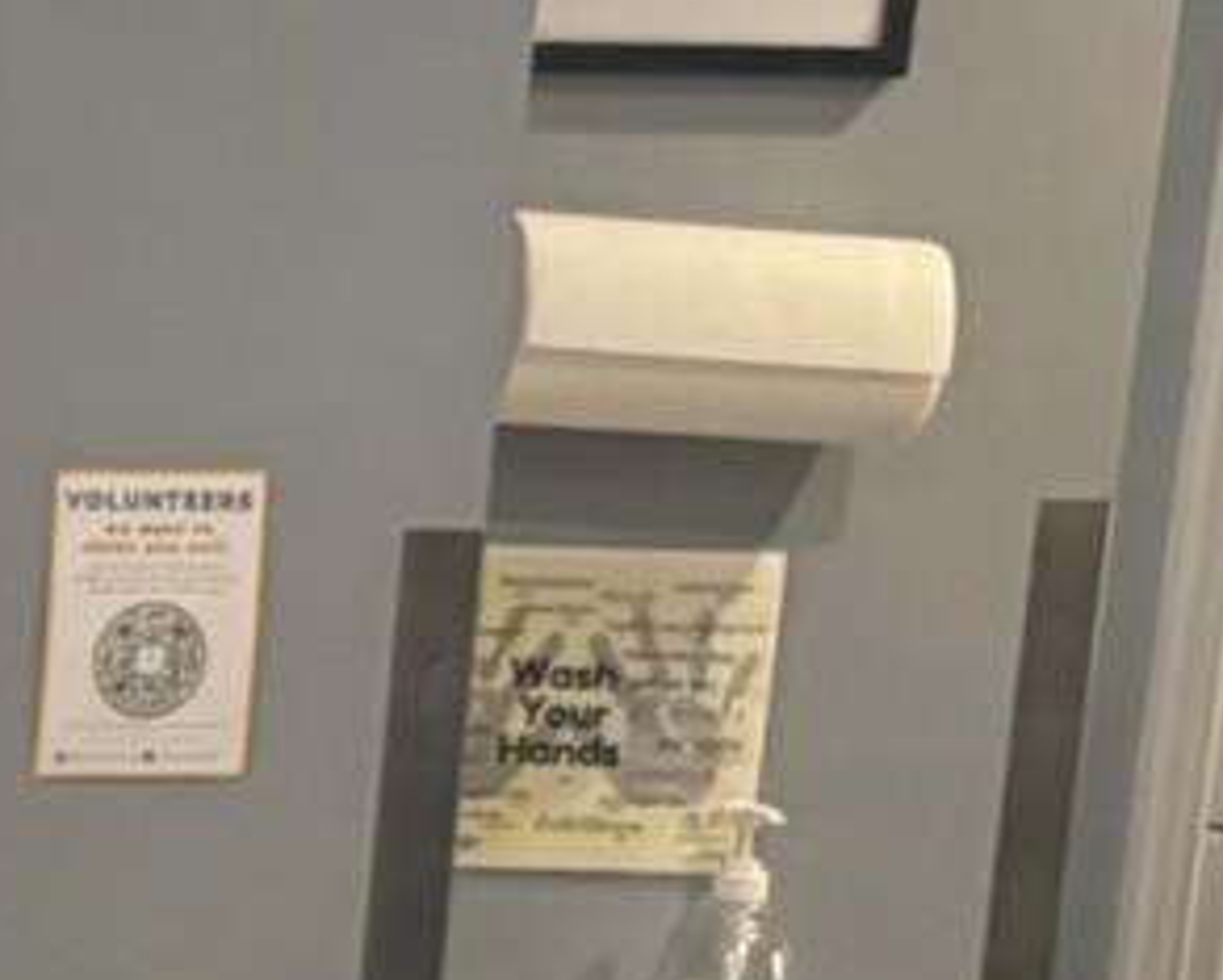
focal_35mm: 178
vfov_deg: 8.3
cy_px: 1843
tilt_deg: -13.6
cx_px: -1927
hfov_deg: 9.4
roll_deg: -0.9
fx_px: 6447
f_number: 1.6
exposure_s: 1/60
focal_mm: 5.96
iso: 320
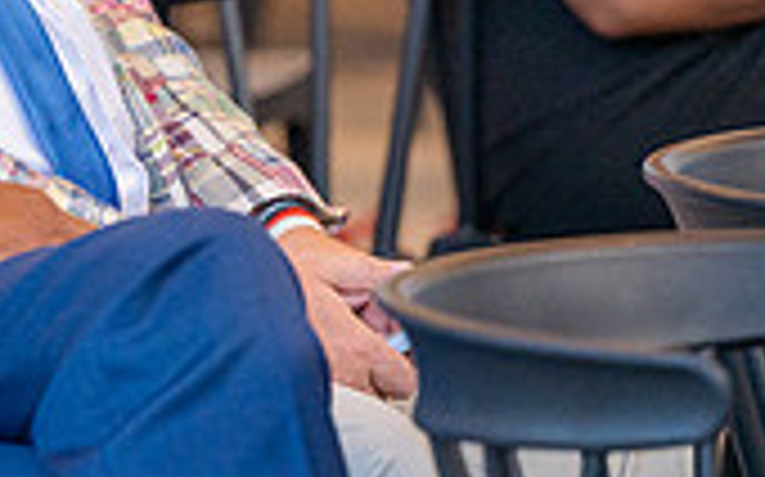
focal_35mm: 487
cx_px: -220
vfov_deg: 2.7
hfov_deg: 4.3
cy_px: -340
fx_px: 10147
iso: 1000
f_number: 2.8
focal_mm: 140
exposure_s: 1/640
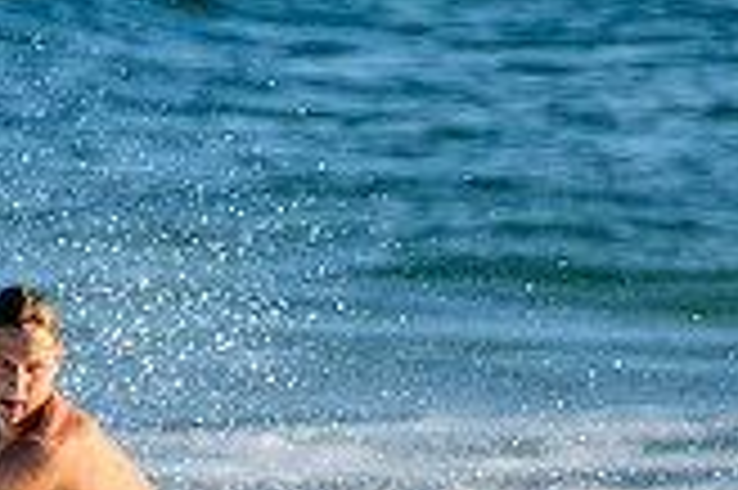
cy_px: 636
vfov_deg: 0.5
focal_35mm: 2830
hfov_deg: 0.7
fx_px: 57956
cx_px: -144
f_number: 11
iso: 1100
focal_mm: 800
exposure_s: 1/2000
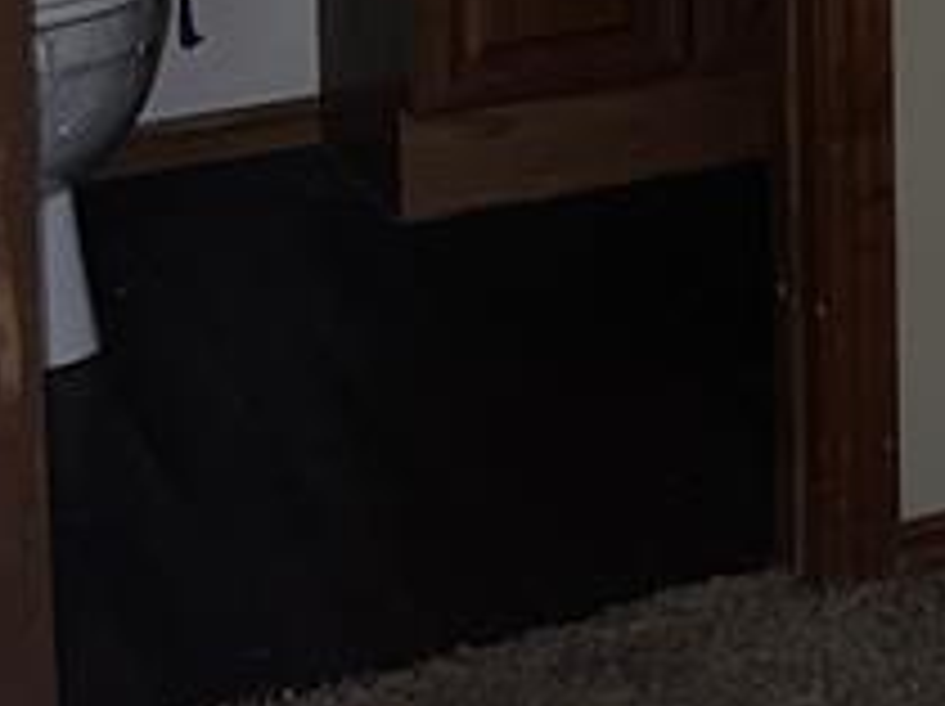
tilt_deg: -4.9
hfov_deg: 13.6
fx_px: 3327
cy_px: -648
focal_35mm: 122
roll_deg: -0.7
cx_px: 1926
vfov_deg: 11.1
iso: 32
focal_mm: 5.1
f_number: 1.6
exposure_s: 1/16
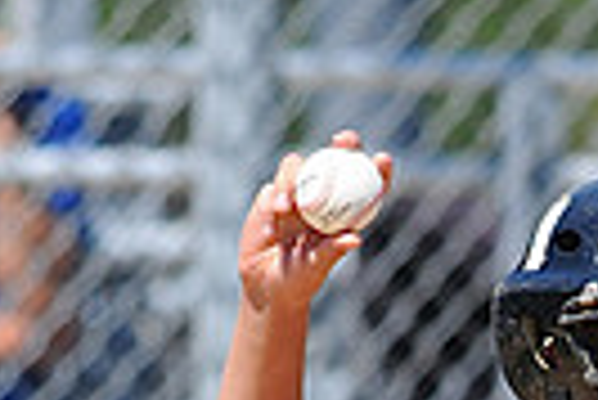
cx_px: 715
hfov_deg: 1.1
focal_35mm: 1959
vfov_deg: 0.7
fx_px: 32576
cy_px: 663
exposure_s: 1/1250
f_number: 4
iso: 200
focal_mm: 300
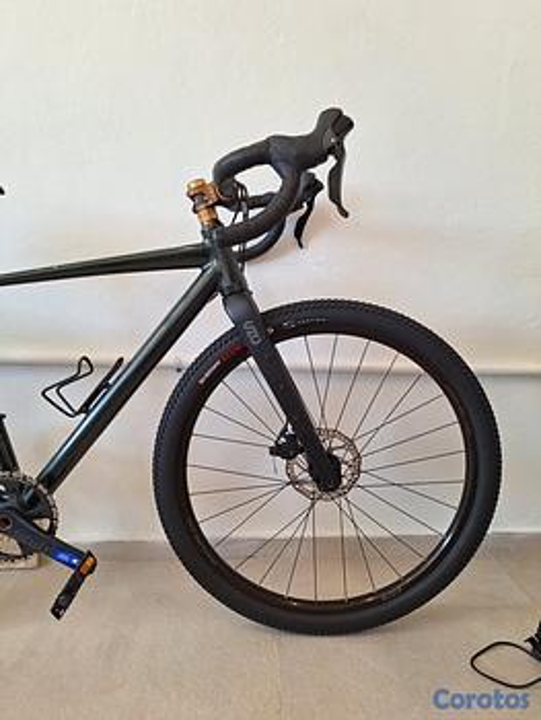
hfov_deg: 58.9
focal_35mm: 23
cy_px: 360
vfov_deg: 73.9
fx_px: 479
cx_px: 270
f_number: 1.8
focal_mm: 5.54
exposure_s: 1/120
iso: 50
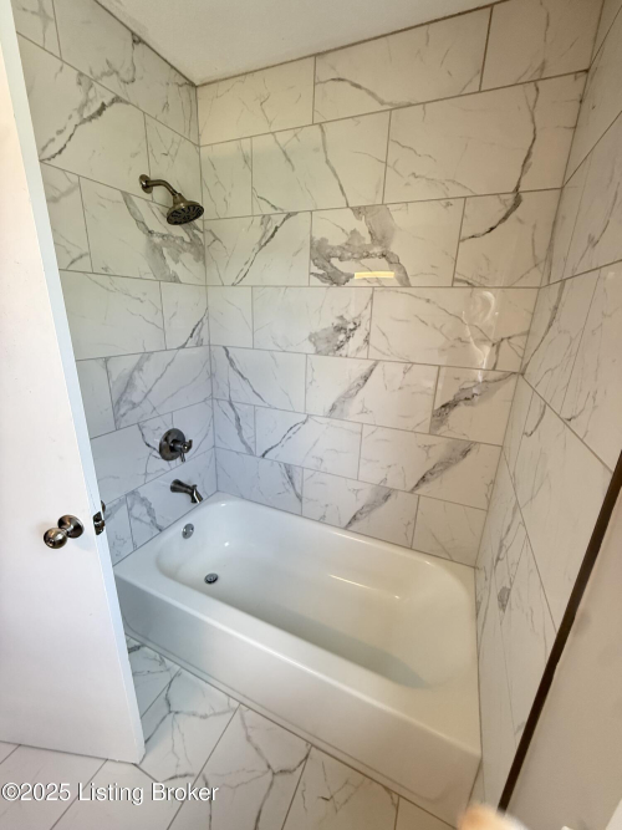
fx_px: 336
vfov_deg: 102.1
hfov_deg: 85.7
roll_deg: -2.7
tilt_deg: -16.1
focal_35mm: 14
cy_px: 415
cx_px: 311
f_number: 2.2
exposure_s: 1/120
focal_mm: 2.22
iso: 250
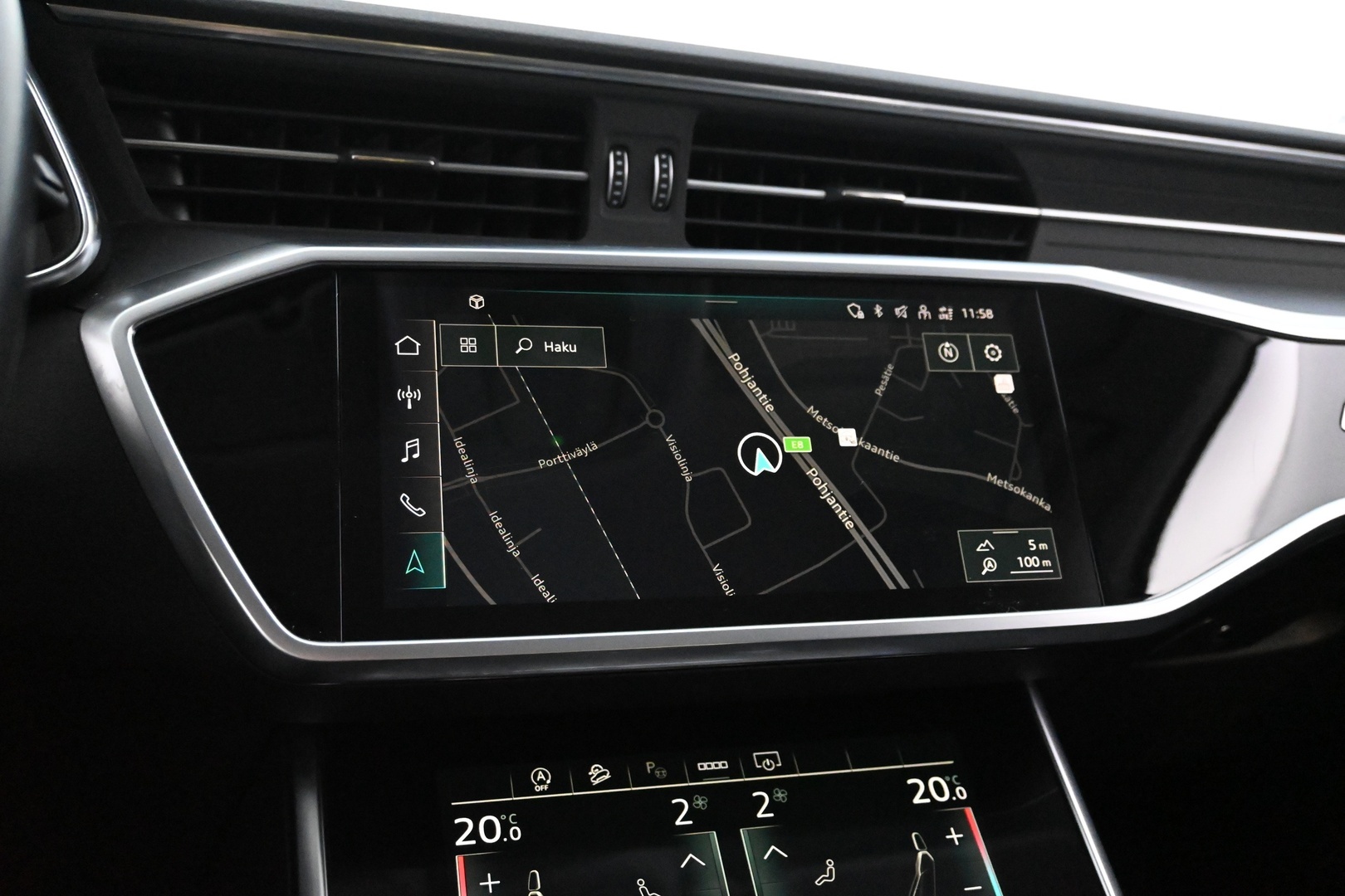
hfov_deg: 57.2
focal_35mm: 33
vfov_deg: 40.0
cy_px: 448
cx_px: 672
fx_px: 1233
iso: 10000
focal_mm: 22
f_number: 4
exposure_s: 1/40
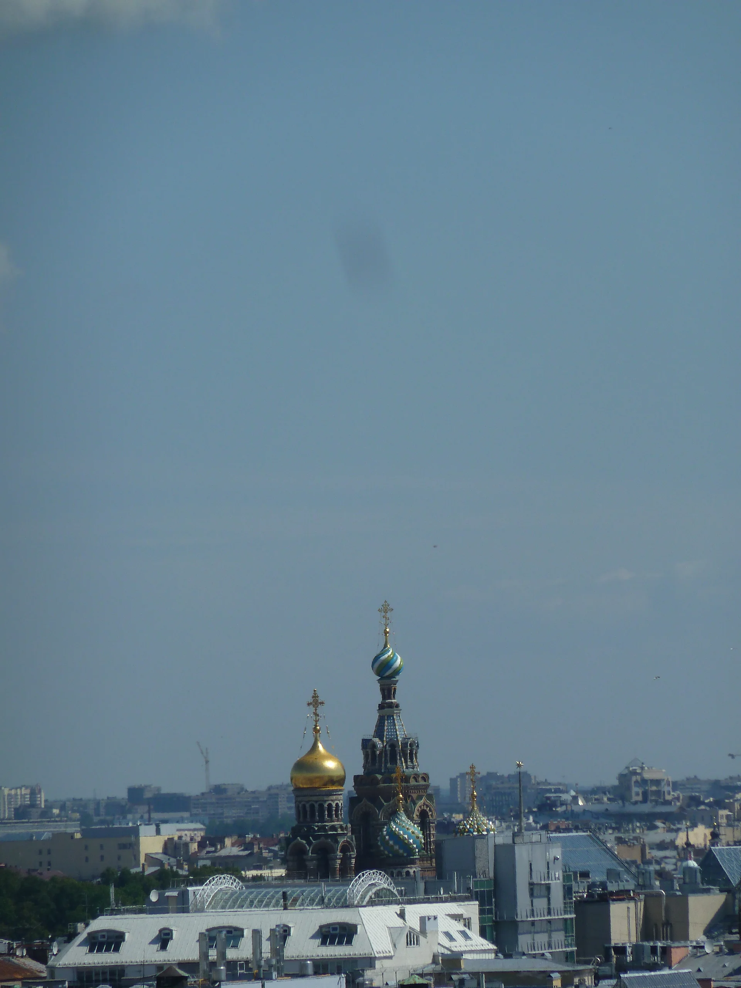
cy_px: 494
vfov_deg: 6.3
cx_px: 370
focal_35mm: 315
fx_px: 8991
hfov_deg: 4.7
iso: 80
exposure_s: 1/800
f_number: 5.6
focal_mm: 49.2
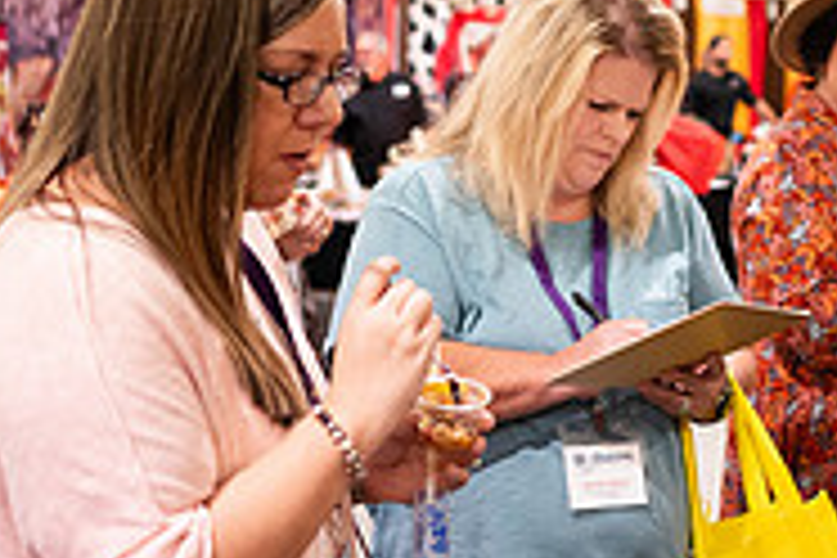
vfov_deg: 18.2
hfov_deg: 26.6
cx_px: 644
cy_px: 331
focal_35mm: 75
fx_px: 1744
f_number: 1.8
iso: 1250
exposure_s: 1/200
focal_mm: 24
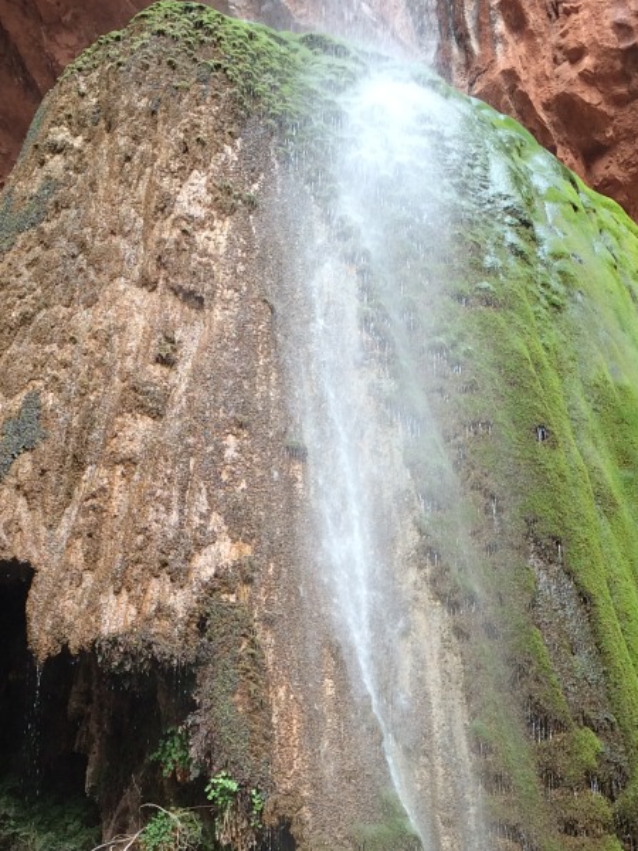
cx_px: 363
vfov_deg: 28.2
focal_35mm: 66
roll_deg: +1.1
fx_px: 1622
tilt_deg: +19.8
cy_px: 774
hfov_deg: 22.2
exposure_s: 1/136
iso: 32
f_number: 2.2
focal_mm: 4.15
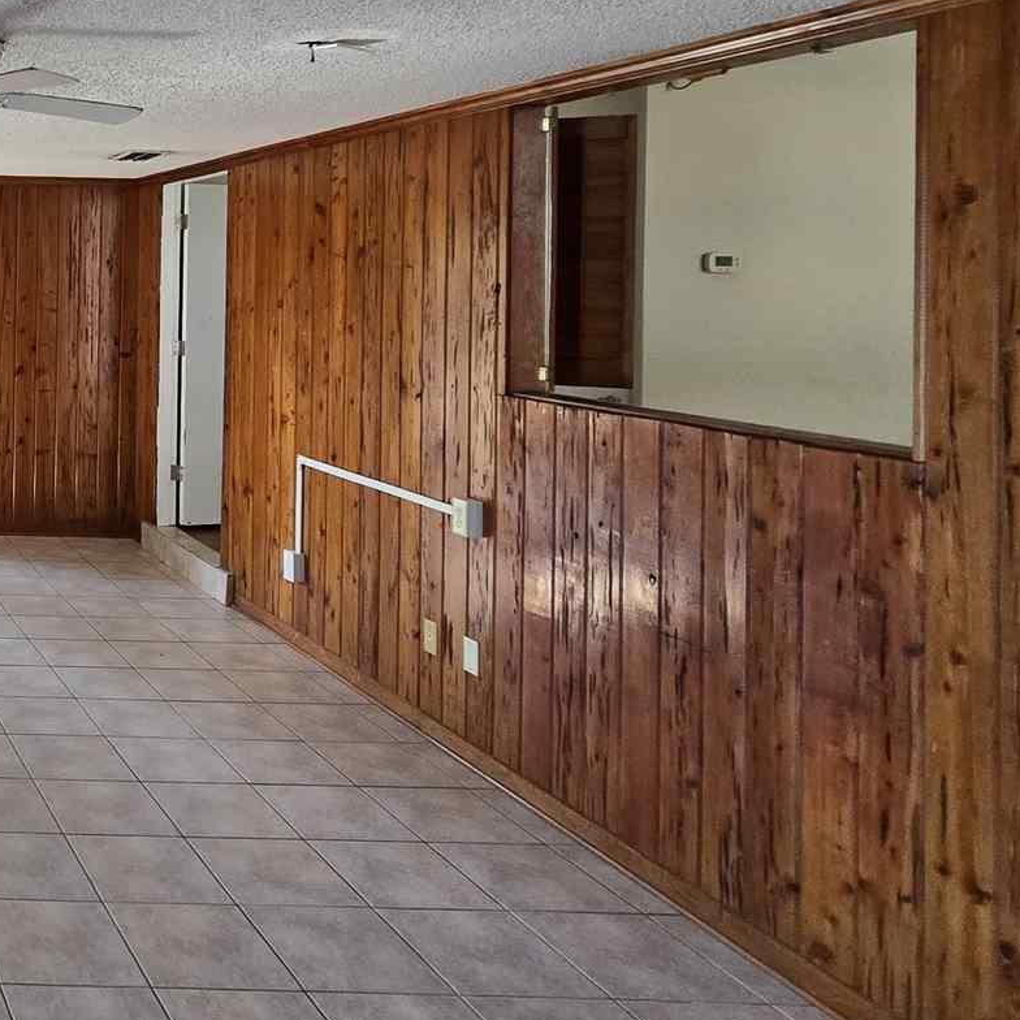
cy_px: 278
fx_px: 1000
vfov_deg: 52.1
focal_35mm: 30
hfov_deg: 36.5
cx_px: -288
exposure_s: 1/60
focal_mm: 2.2
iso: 200
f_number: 2.2
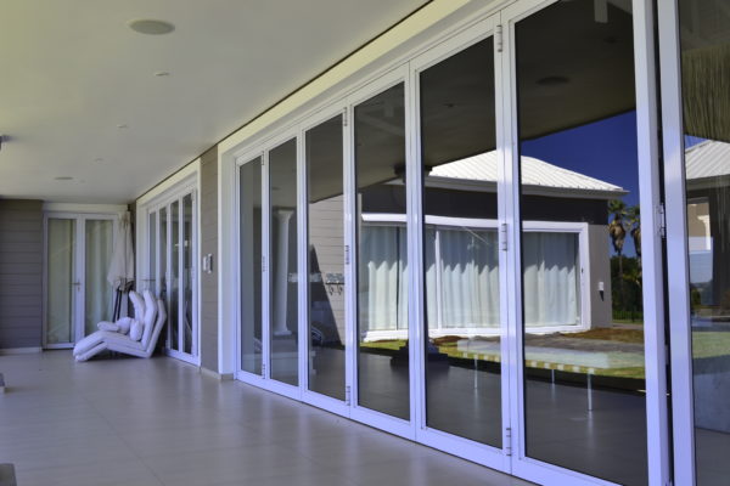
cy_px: 243
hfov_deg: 53.1
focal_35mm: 36
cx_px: 365
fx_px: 730
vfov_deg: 36.9
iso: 200
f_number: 8
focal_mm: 24
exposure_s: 1/100
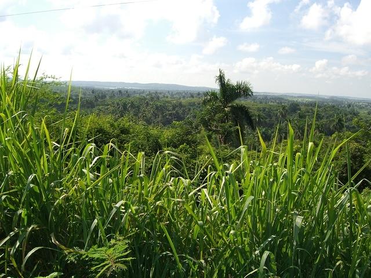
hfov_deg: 49.0
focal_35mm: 38
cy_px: 139
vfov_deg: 37.7
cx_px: 186
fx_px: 407
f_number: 4
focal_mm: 7.9
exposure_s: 1/640
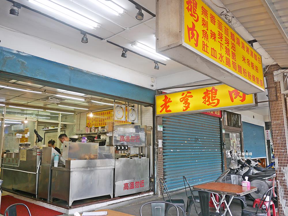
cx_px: 144
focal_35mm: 28
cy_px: 108
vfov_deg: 49.8
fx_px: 233
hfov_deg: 63.4
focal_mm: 14
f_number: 2.5
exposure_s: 1/100
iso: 200
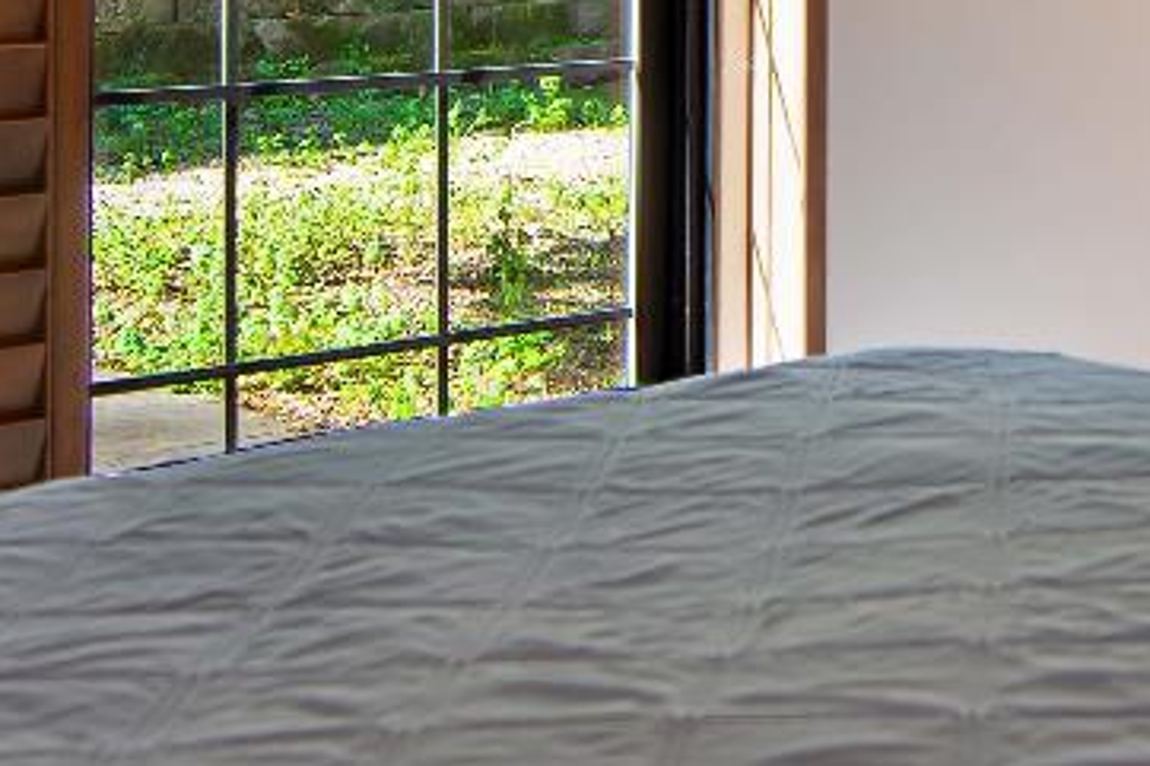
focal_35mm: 87
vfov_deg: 15.0
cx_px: 1207
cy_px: -219
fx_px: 2778
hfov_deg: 22.3
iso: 100
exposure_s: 1/50
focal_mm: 14
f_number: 3.5
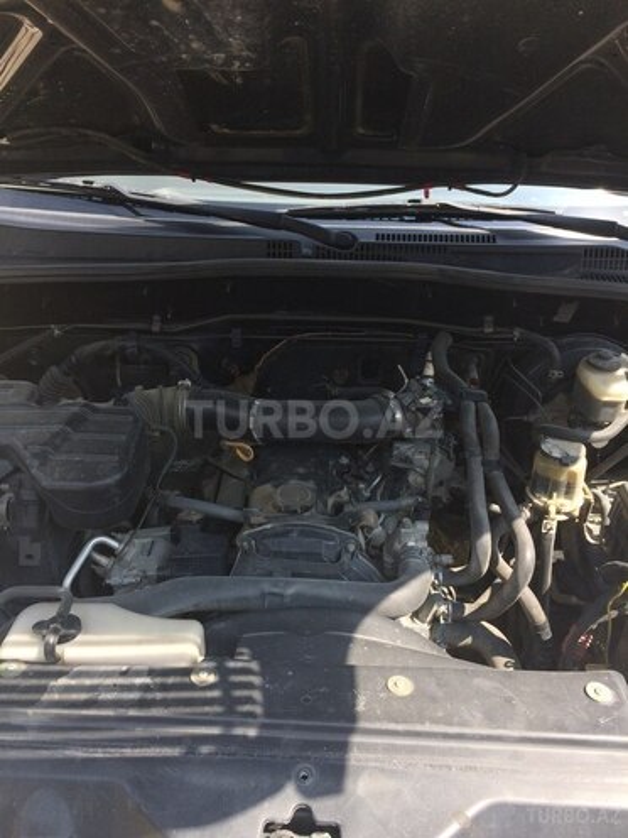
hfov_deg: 48.2
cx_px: 314
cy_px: 419
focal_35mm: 29
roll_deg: -1.9
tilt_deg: -33.9
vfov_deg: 61.7
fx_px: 701
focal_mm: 4.15
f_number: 2.2
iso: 32
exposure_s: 1/494
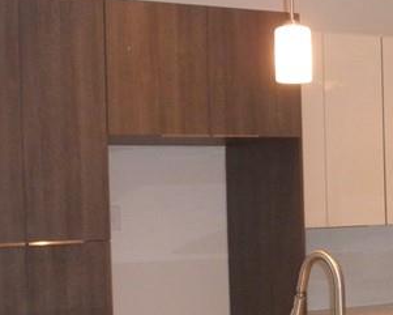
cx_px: 373
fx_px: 1082
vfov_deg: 16.5
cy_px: 233
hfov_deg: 20.1
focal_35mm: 93
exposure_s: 1/30
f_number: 3
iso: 200
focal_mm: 5
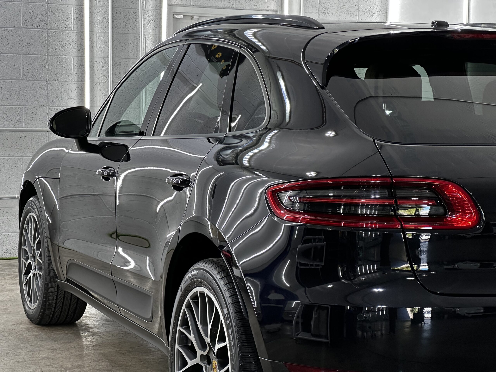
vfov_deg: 19.1
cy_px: 186
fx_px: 1103
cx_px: 248
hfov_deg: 25.3
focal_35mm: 77
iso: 250
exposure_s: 1/120
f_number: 2.8
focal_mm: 9
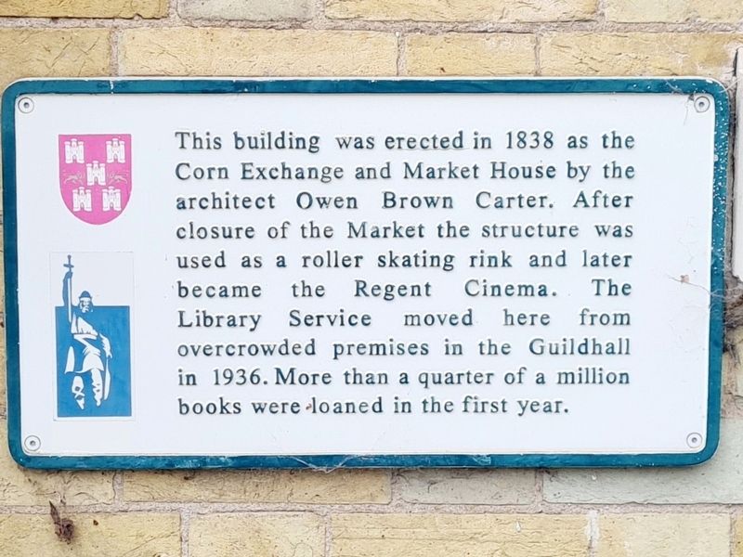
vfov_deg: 53.1
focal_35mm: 26
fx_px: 558
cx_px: 372
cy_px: 278
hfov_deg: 67.3
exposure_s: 1/769
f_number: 1.8
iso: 50
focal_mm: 5.4
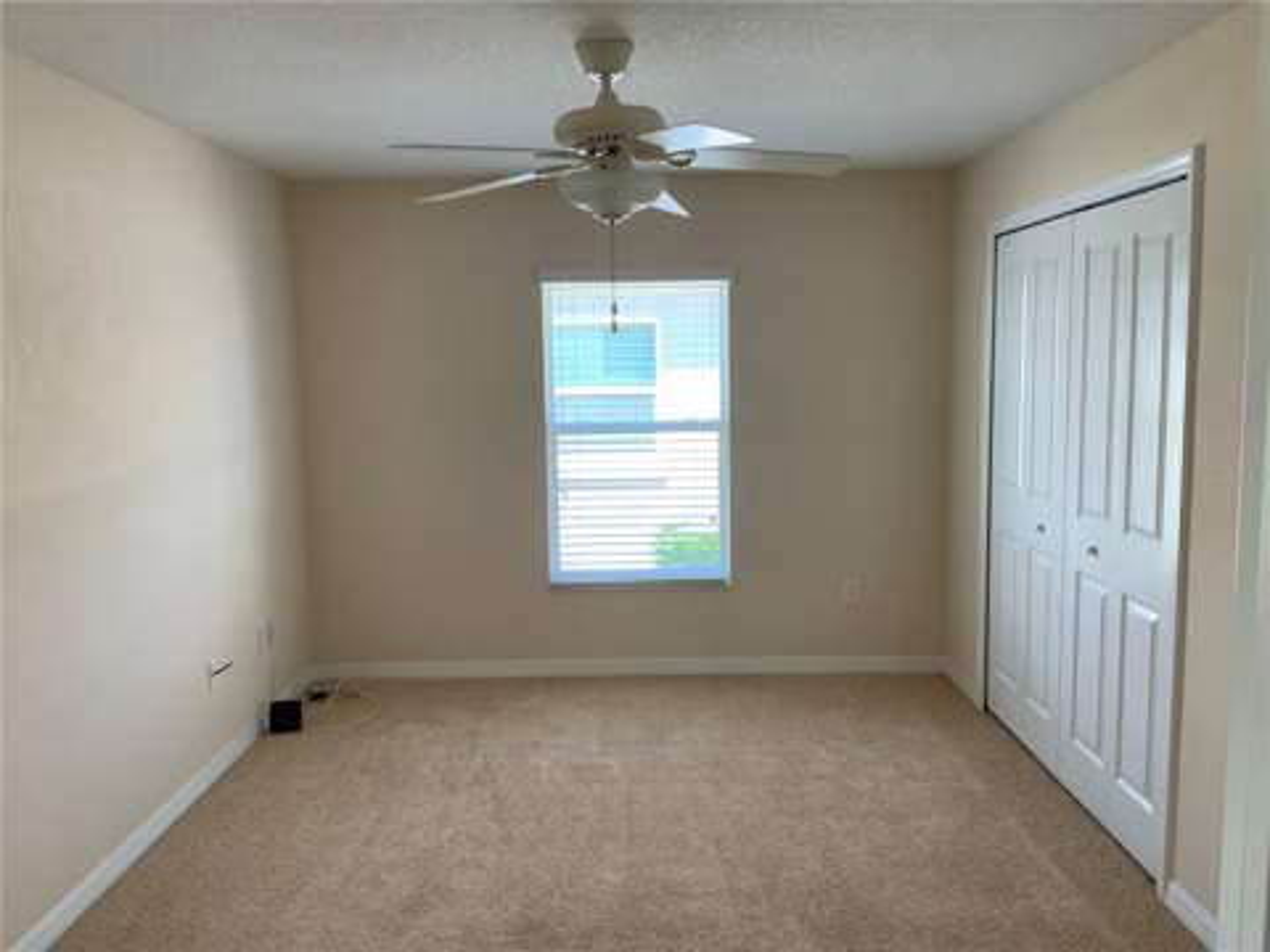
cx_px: 635
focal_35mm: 29
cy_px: 476
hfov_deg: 61.7
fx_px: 1064
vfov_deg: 48.2
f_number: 1.8
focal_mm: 3
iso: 40
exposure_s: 1/60
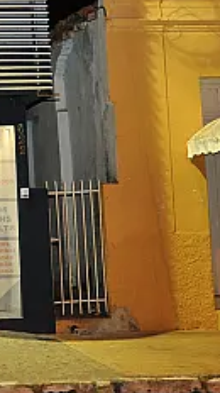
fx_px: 811
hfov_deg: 13.6
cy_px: 67
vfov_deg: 26.6
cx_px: -195
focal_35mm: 78
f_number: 3.5
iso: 800
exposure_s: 1/25
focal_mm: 18
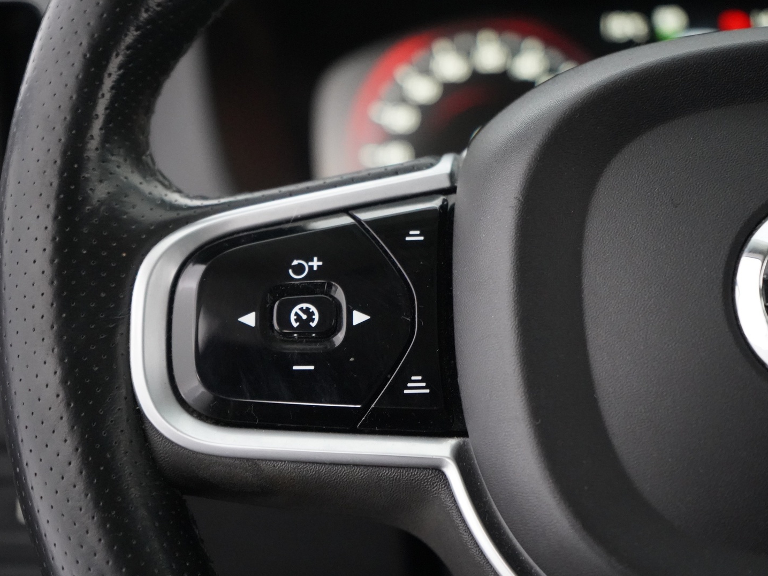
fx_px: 1686
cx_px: 405
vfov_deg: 19.4
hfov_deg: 25.7
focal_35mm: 76
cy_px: 289
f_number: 5.6
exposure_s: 1/60
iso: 12800
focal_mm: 70
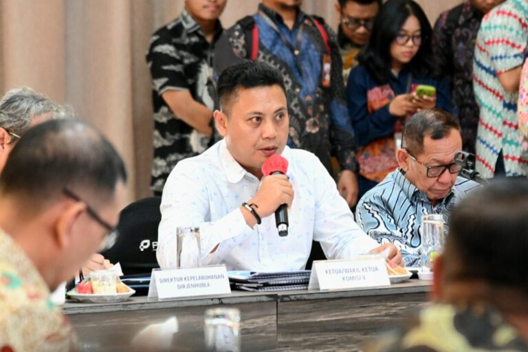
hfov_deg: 11.4
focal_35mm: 180
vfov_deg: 7.6
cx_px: 264
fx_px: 2640
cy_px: 176
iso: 3200
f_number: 4
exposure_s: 1/60.2
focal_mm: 120
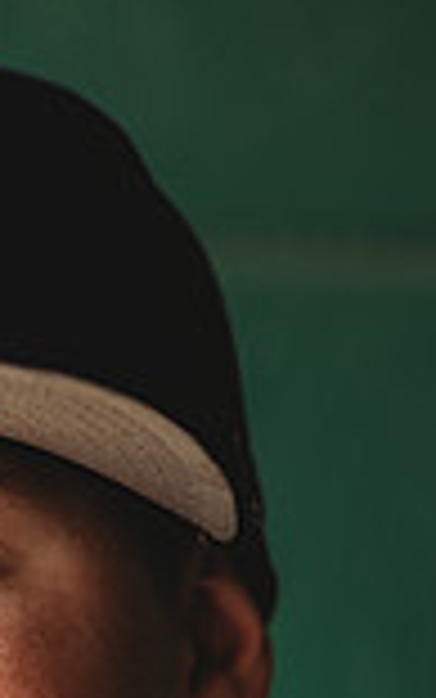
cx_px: -216
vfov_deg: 8.3
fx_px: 4768
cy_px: 662
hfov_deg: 5.2
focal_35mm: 251
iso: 100
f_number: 2.8
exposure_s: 1/80
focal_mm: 85
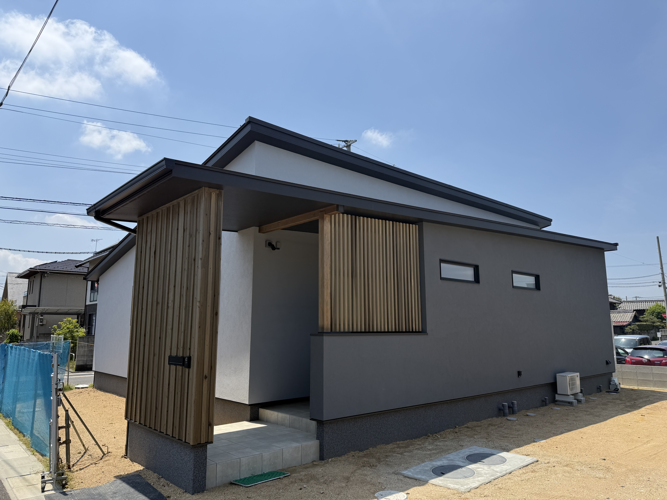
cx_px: 334
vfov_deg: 56.8
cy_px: 250
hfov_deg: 71.6
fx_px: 462
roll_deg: +0.9
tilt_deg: +9.5
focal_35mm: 24
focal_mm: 6.76
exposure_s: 1/4975
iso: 80
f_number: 1.78
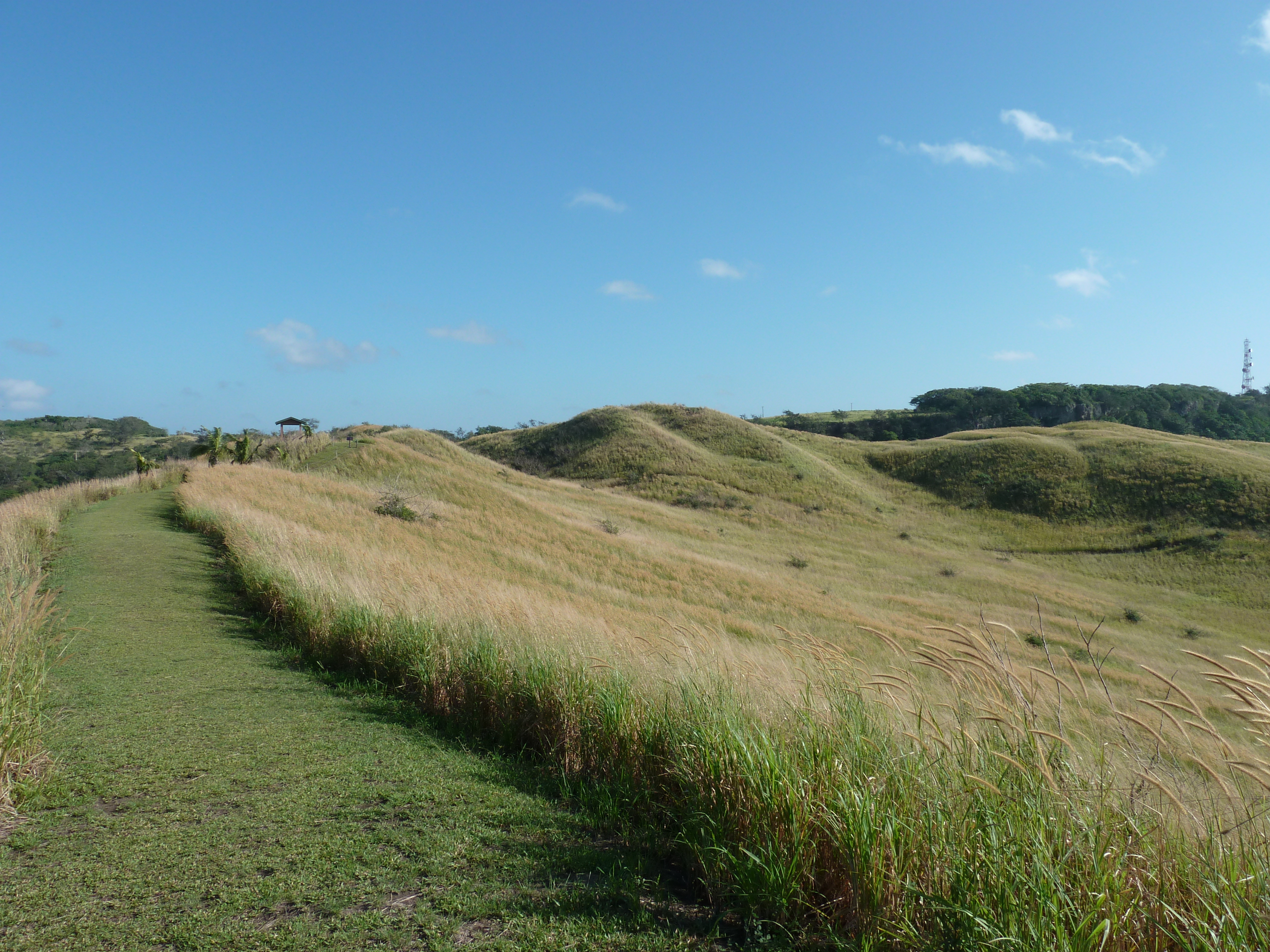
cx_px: 635
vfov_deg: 54.9
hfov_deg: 69.4
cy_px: 476
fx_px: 917
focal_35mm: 25
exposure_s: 1/500
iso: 80
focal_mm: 4.1
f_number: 4.5
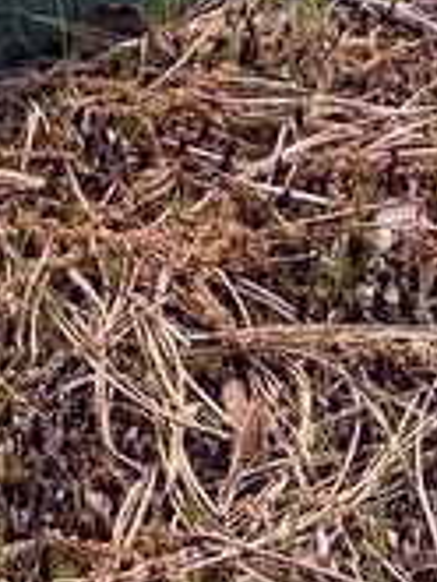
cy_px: -448
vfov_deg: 8.2
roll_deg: -1.0
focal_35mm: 233
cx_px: -74
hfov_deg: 6.4
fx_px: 3917
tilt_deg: -14.6
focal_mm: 6.76
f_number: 1.78
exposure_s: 1/1203
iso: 80
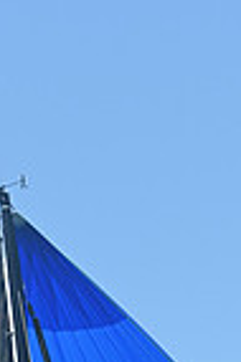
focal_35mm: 284
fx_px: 2859
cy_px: 689
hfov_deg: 4.8
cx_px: 143
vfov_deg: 7.0
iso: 320
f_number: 6.3
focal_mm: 70
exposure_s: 1/1000
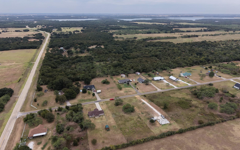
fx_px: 170
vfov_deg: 47.5
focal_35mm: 26
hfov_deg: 70.4
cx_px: 119
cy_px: 83
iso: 200
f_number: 1.8
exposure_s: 1/4000
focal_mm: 8.67
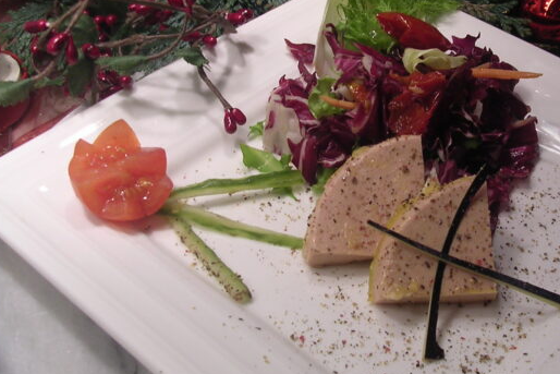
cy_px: 135
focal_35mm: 59
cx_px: 387
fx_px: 918
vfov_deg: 22.9
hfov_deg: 33.5
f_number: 2.8
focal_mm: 5.8
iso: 100
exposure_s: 1/42.4
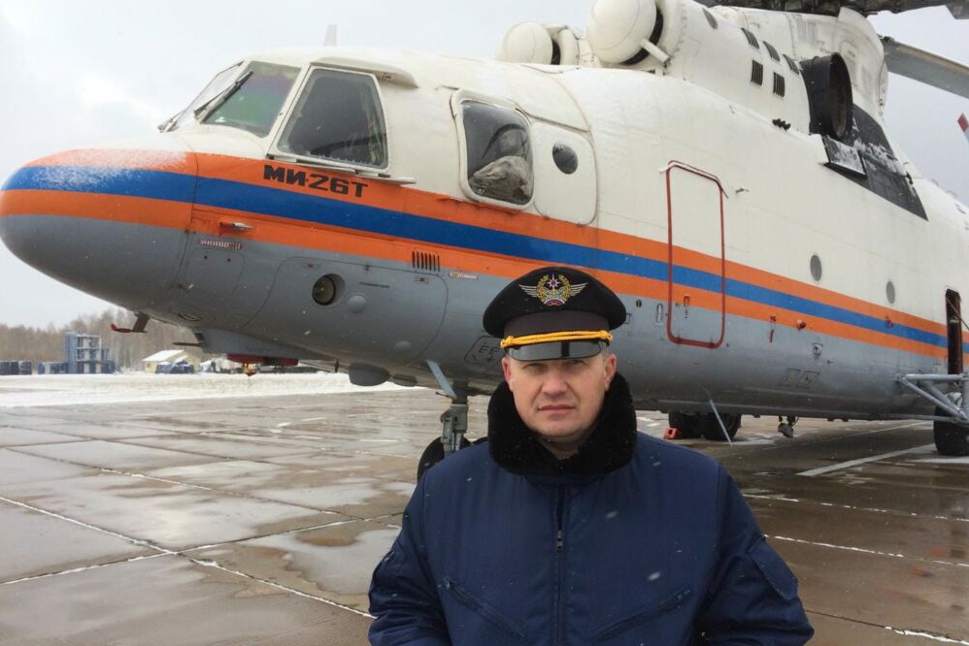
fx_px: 862
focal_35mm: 32
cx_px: 496
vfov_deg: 41.1
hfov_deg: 58.7
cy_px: 351
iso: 32
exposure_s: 1/873
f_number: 2.2
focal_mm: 4.12
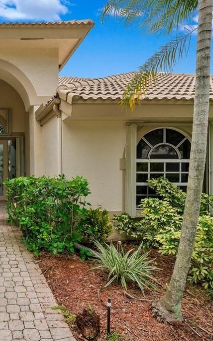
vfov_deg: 72.5
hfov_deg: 41.5
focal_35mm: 25
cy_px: 169
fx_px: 232
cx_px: -9
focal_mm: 16
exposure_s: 1/400
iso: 320
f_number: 11
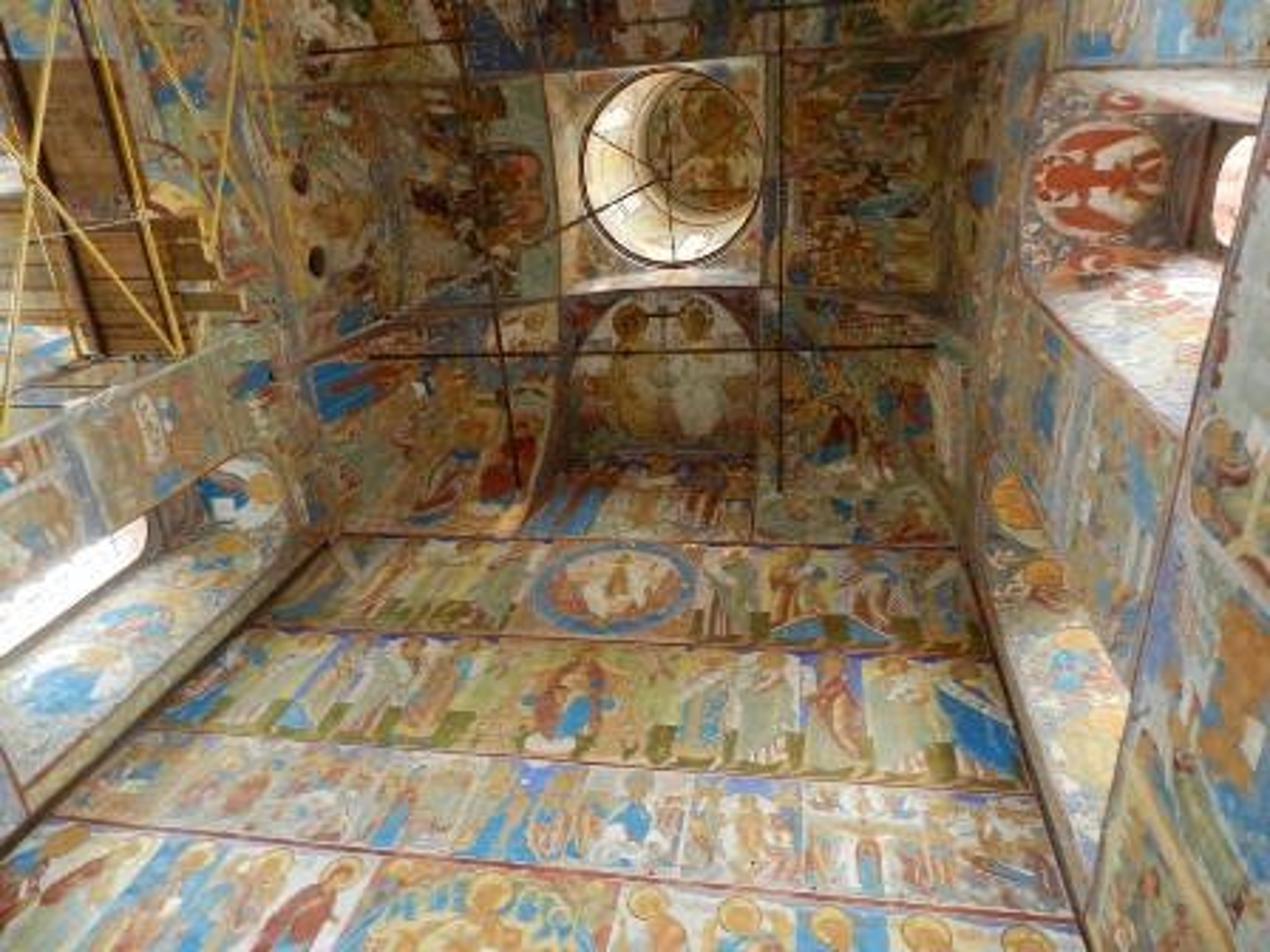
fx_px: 844
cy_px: 476
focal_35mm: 23
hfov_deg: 73.9
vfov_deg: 58.9
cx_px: 635
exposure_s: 1/15
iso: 400
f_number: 3.4
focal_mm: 4
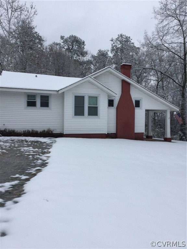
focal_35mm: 31
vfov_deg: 58.4
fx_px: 223
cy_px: 124
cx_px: 94
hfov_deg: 45.4
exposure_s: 1/342
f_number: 2.4
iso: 25
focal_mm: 3.3
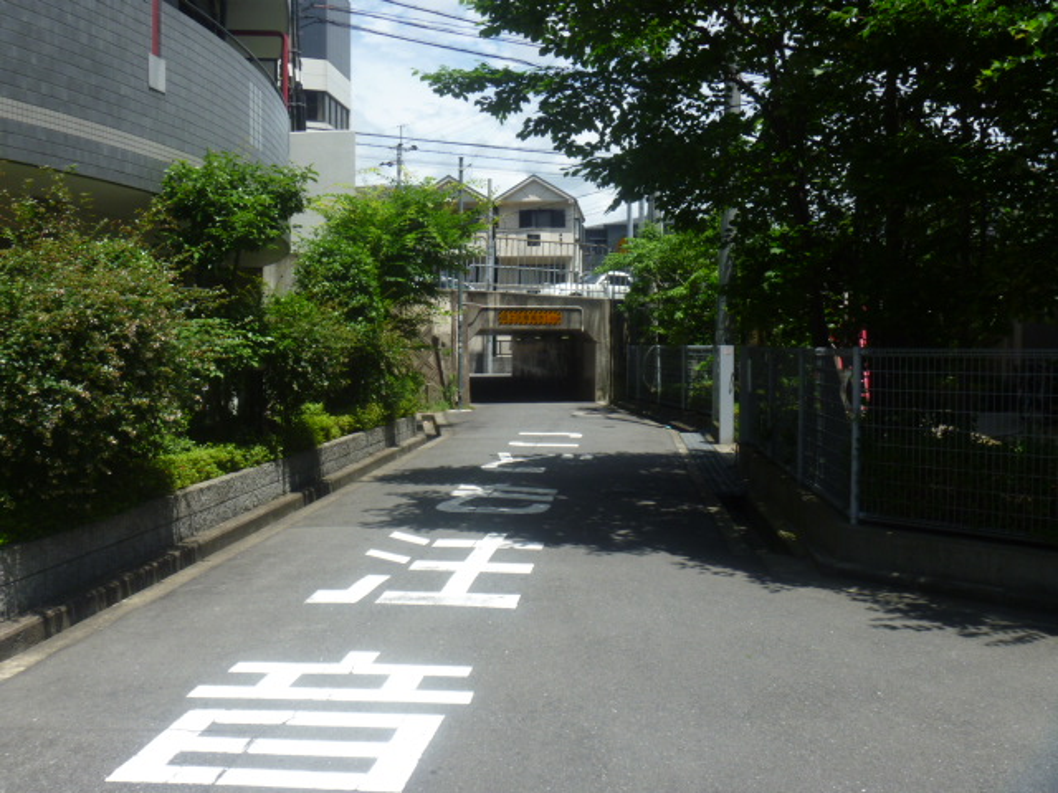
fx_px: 1070
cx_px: 529
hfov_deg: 52.6
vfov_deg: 40.7
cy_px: 396
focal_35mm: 35
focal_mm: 6.3
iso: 80
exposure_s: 1/250
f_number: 5.6
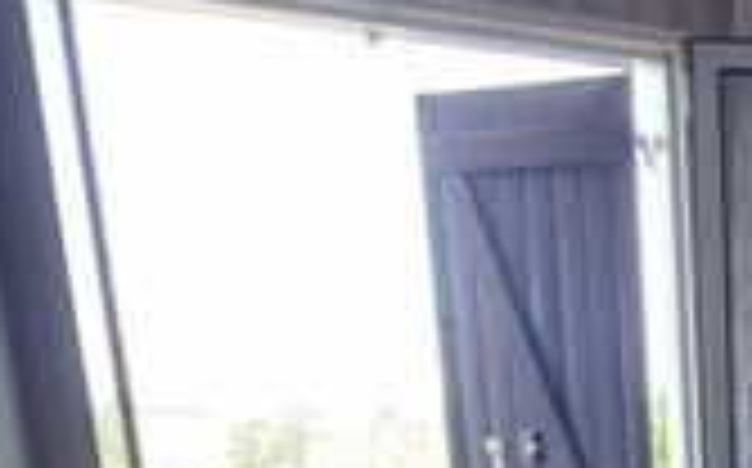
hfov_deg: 26.4
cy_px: 940
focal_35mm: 66
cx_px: 982
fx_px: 1351
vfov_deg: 15.6
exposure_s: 1/40
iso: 64
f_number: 2.2
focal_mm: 1.42
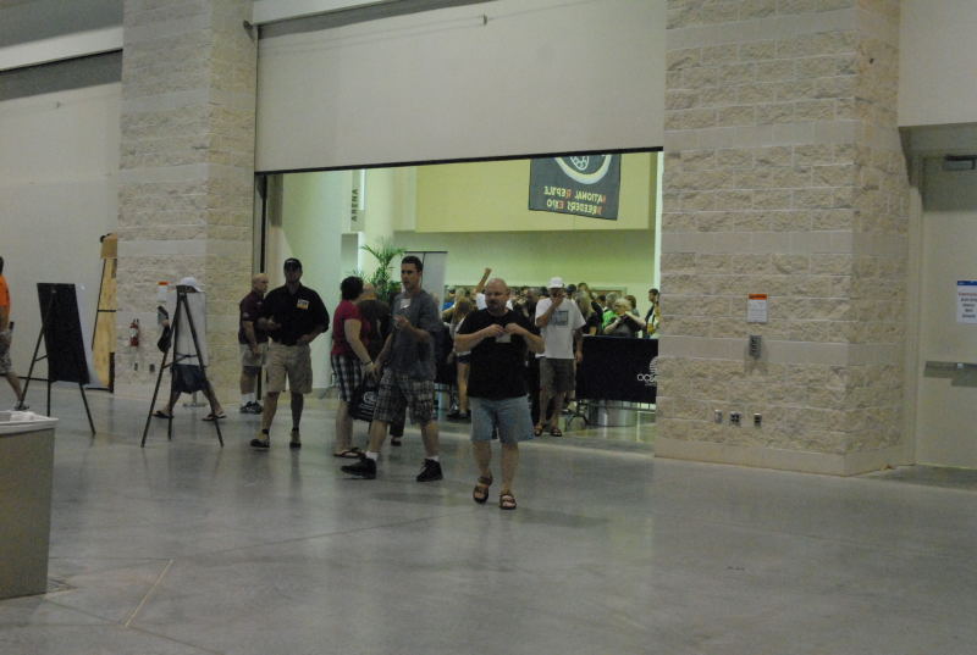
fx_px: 1265
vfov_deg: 29.1
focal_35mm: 46
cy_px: 328
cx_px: 488
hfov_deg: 42.2
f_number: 7.1
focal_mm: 31
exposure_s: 1/180
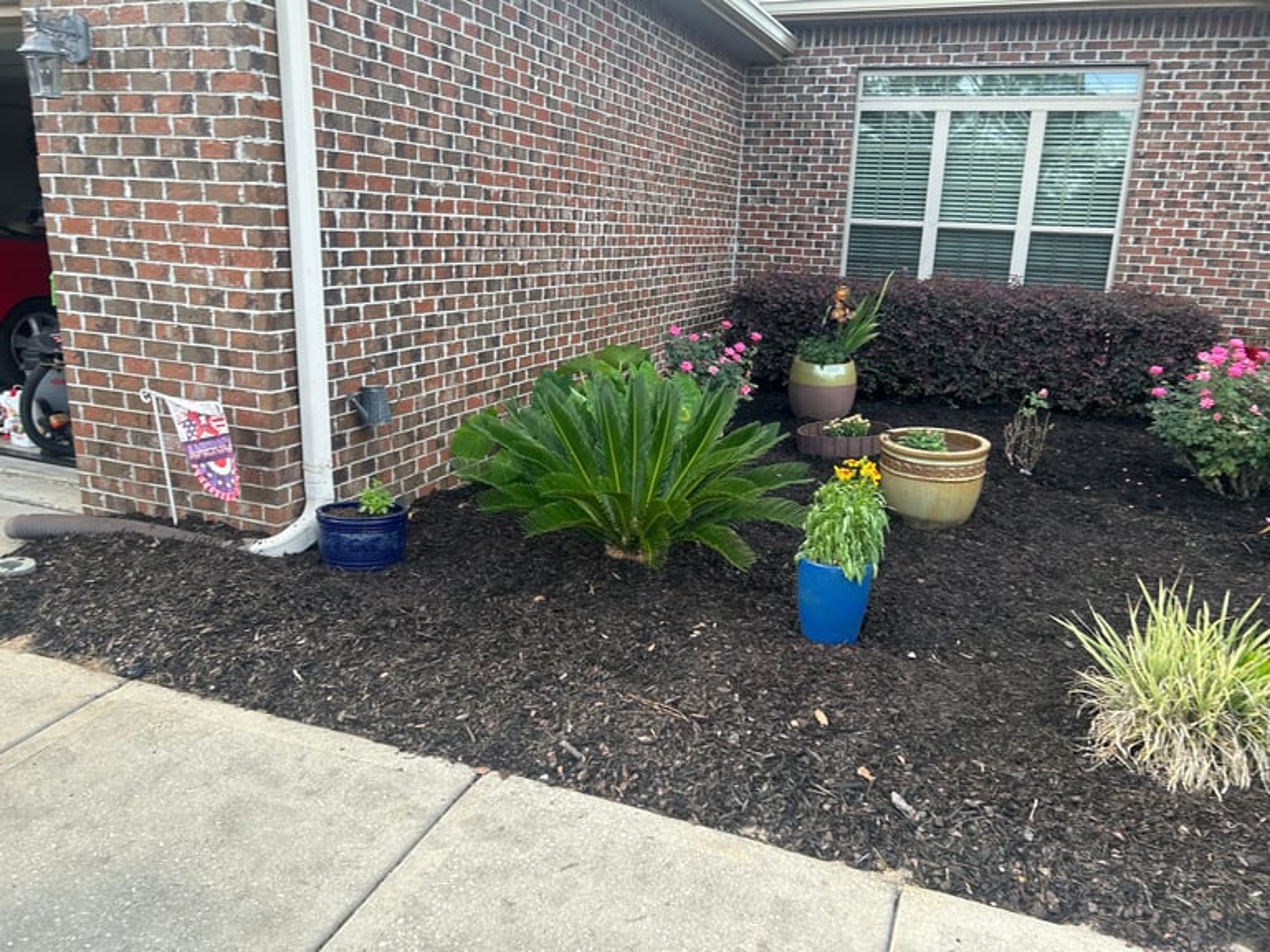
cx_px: 635
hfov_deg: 67.3
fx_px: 954
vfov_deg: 53.1
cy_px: 476
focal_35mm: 26
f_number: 1.5
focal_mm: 5.7
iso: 50
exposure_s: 1/397
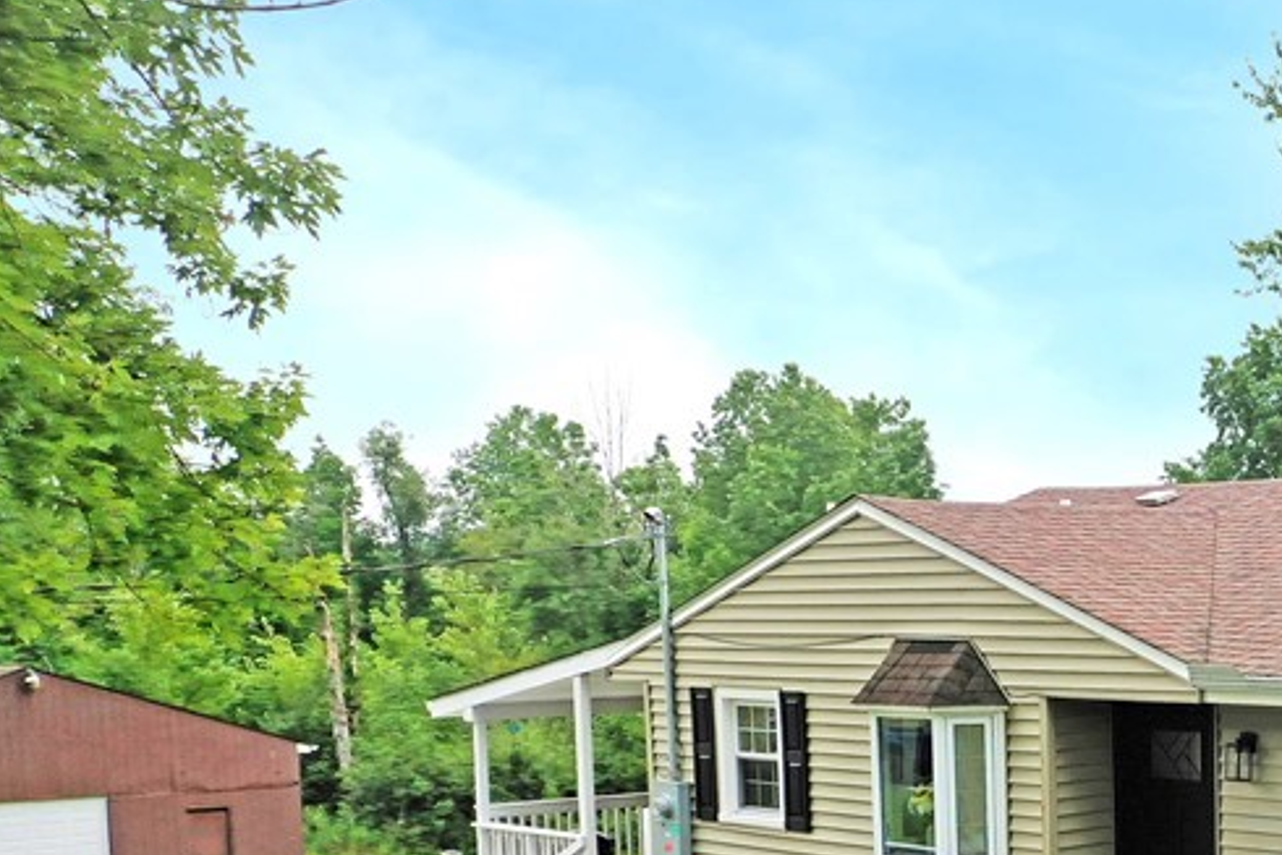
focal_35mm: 62
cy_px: 826
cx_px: 1329
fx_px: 2208
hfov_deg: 29.8
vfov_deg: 21.3
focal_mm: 10.26
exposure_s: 1/320
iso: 100
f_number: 5
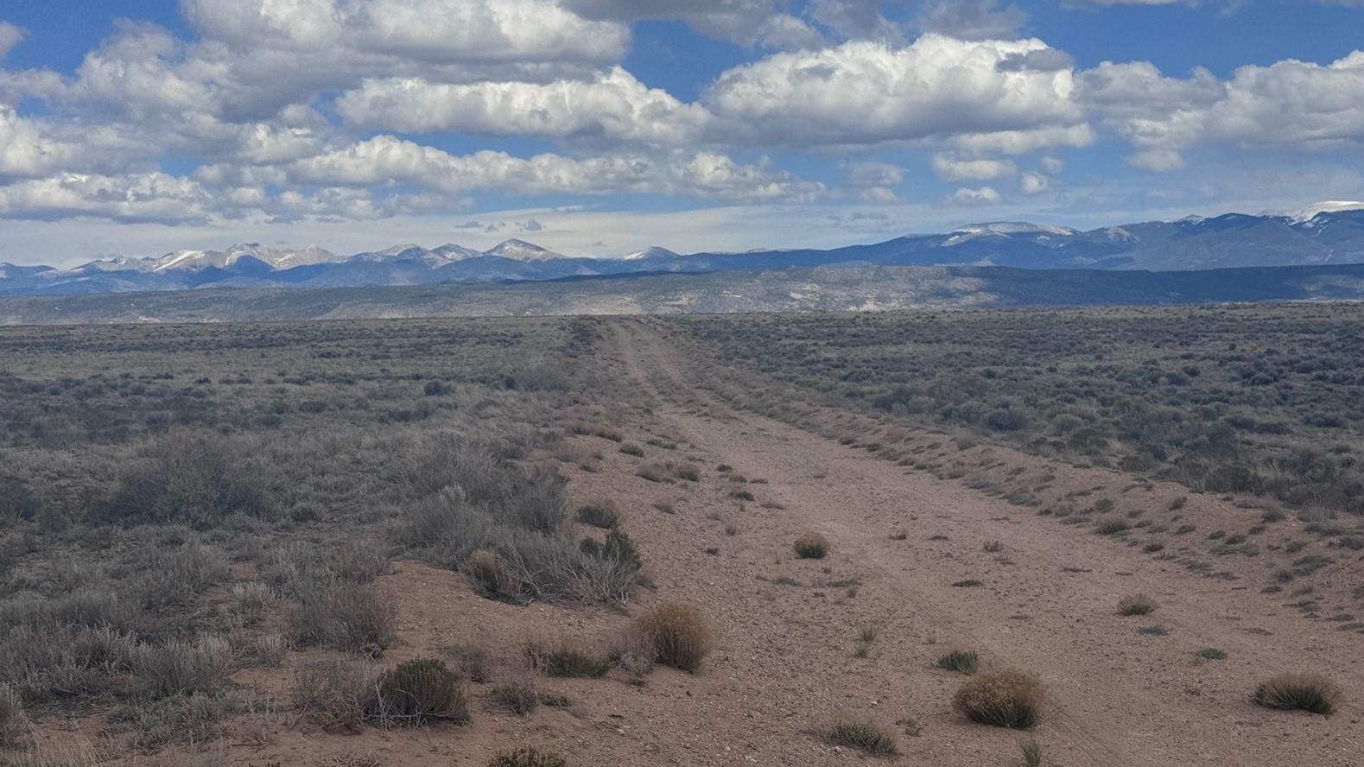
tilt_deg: -1.2
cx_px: 684
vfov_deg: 22.6
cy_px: 347
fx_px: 1917
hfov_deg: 39.2
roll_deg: +0.9
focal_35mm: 53
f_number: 1.78
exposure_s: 1/9009
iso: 80
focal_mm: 6.76
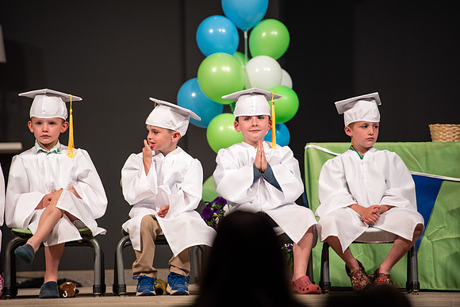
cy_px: 145
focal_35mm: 210
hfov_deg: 9.8
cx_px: 242
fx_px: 2690
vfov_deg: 6.5
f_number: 2.8
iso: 500
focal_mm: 200
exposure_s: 1/400
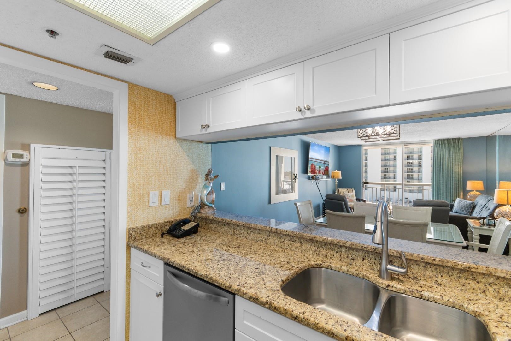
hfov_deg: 100.4
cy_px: 170
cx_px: 256
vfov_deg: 77.3
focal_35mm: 15
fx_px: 213
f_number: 4.5
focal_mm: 10
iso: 100
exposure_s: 1/50
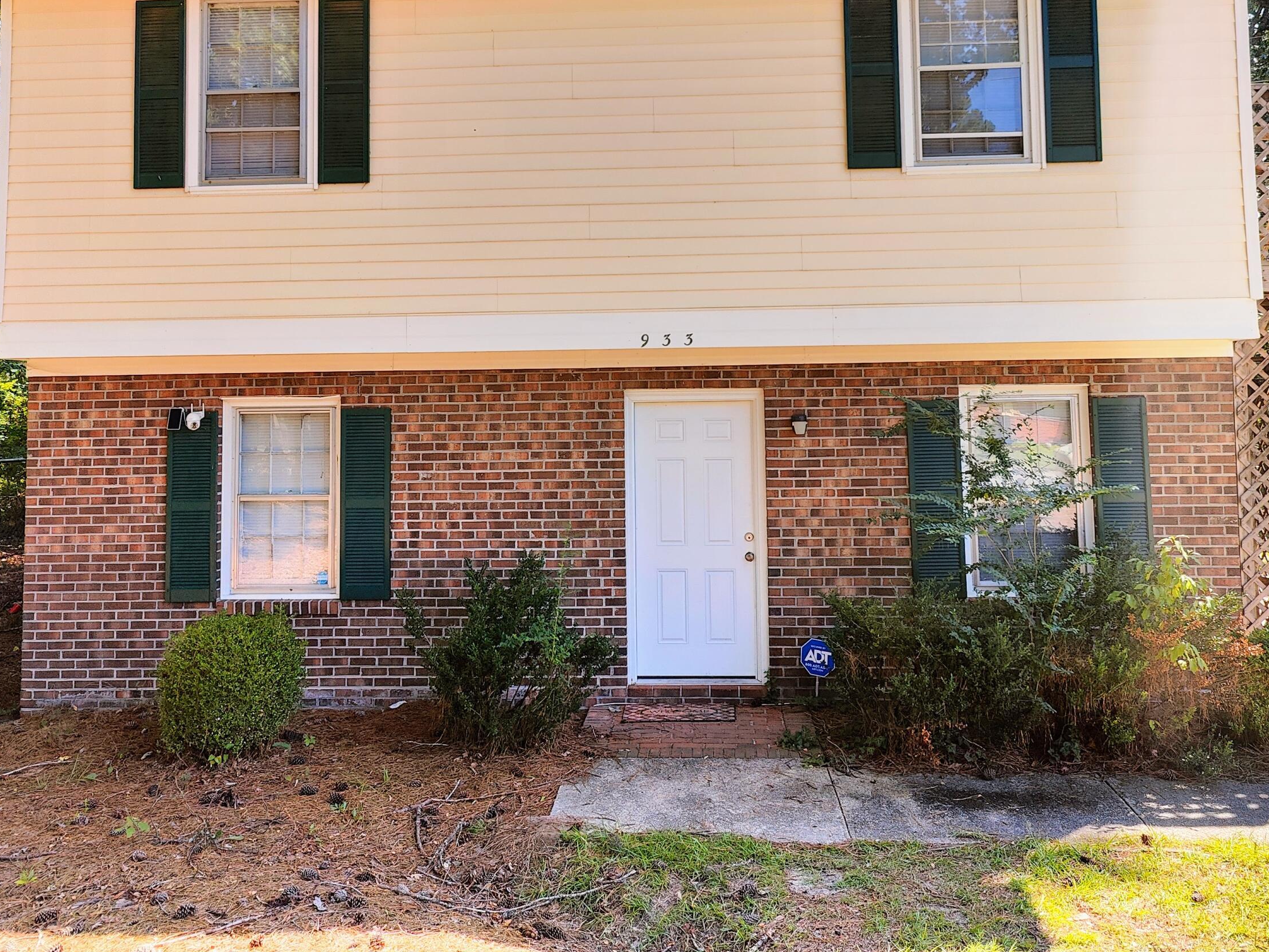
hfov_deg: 58.3
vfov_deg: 44.7
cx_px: 656
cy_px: 313
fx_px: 1136
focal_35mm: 31
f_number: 1.8
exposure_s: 1/770
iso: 50
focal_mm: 6.06
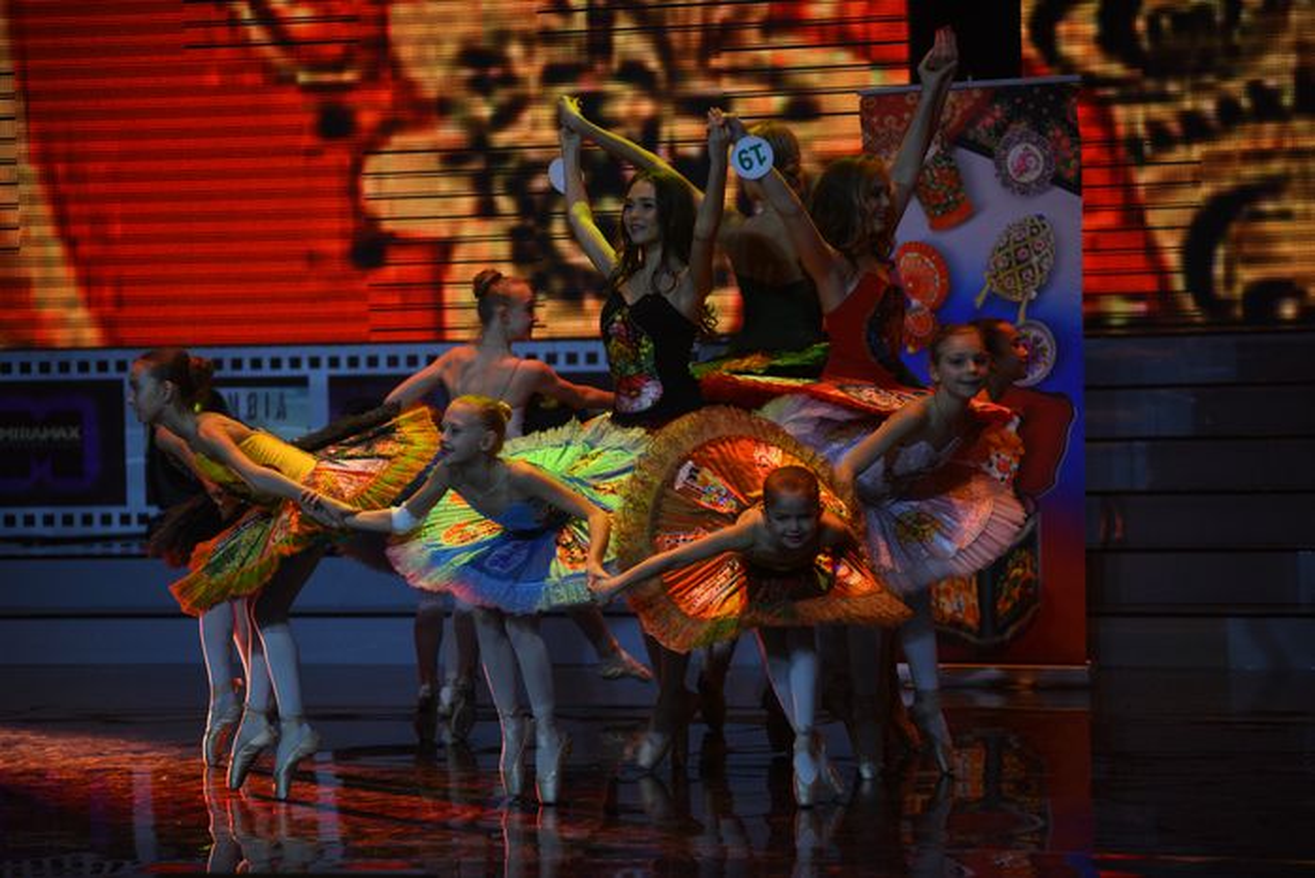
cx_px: 658
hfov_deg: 15.2
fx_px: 4933
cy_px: 439
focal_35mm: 135
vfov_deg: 10.2
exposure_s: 1/1600
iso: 3200
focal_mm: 135
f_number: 2.8
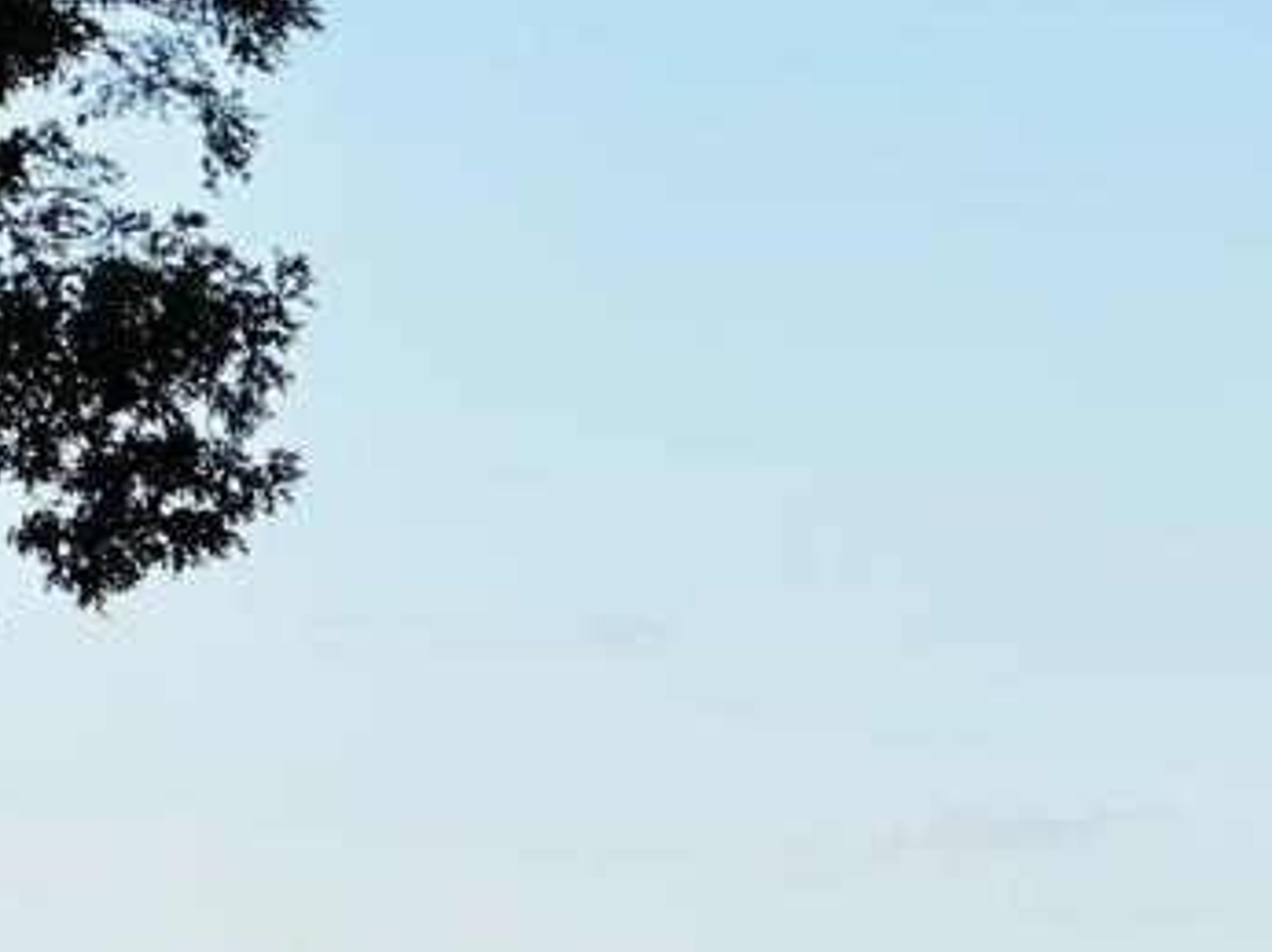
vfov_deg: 4.4
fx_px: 12265
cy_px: 888
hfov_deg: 5.8
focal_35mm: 334
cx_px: 2276
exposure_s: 1/376
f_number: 2.8
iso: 32
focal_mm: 9
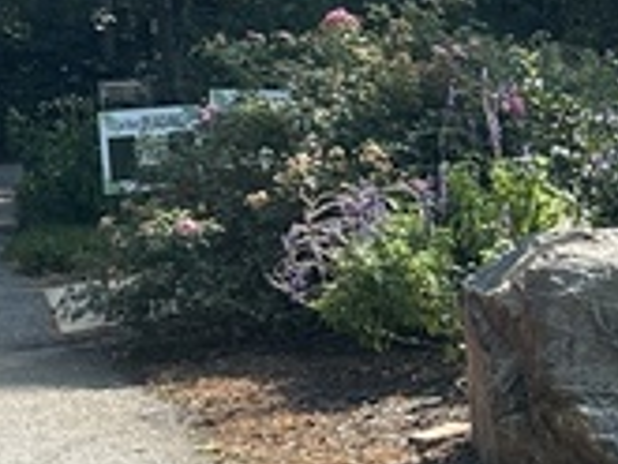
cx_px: 528
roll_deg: +1.7
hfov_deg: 13.2
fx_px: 2662
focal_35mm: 149
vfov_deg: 9.9
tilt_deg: -9.2
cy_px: 412
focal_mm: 6.86
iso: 80
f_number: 1.78
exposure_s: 1/1916
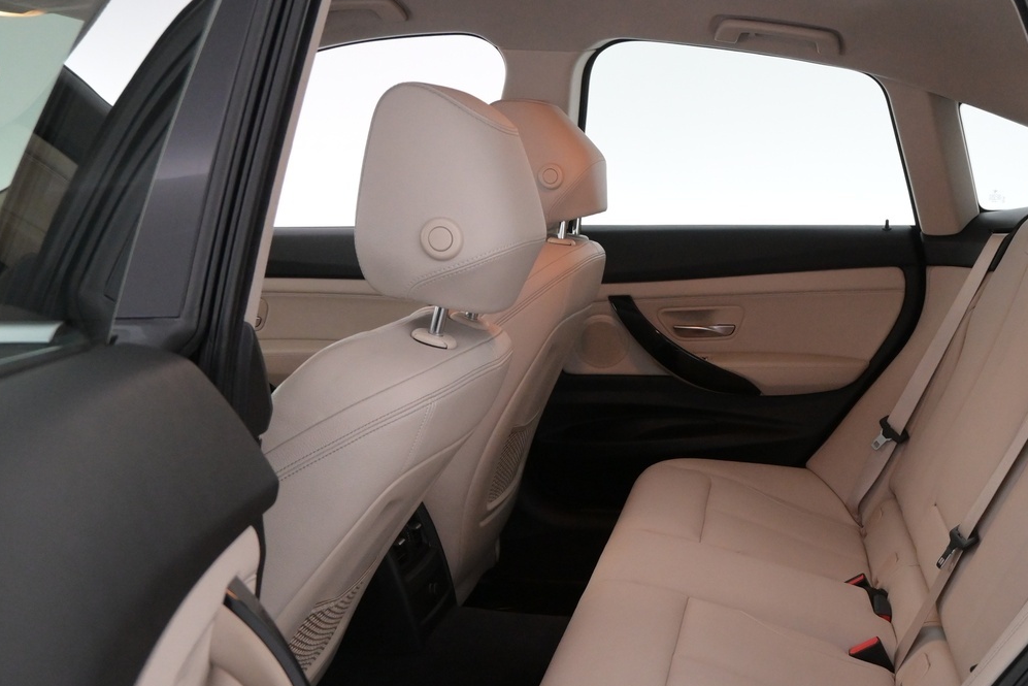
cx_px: 766
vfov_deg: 33.6
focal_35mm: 39
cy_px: 508
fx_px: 1114
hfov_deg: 47.8
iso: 2500
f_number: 4.5
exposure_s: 1/80
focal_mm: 16
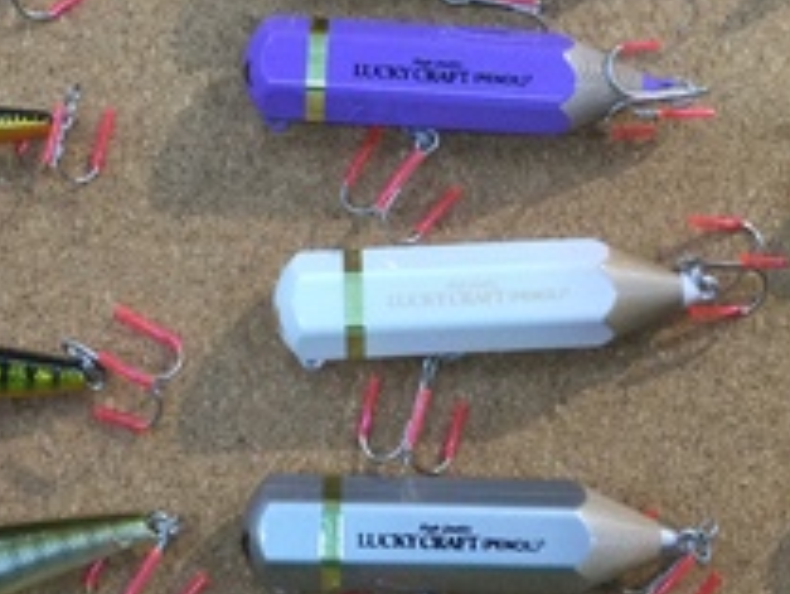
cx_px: 408
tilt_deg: -79.0
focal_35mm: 89
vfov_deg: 16.2
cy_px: -30
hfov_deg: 22.0
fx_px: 2032
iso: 32
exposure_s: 1/30
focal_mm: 3.3
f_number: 2.4
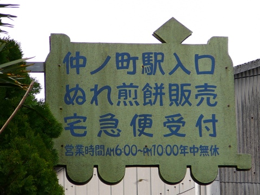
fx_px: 2148
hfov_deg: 6.9
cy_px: 98
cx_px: 130
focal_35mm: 286
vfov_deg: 5.2
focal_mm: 34.1
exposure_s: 1/200
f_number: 4.1
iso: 80
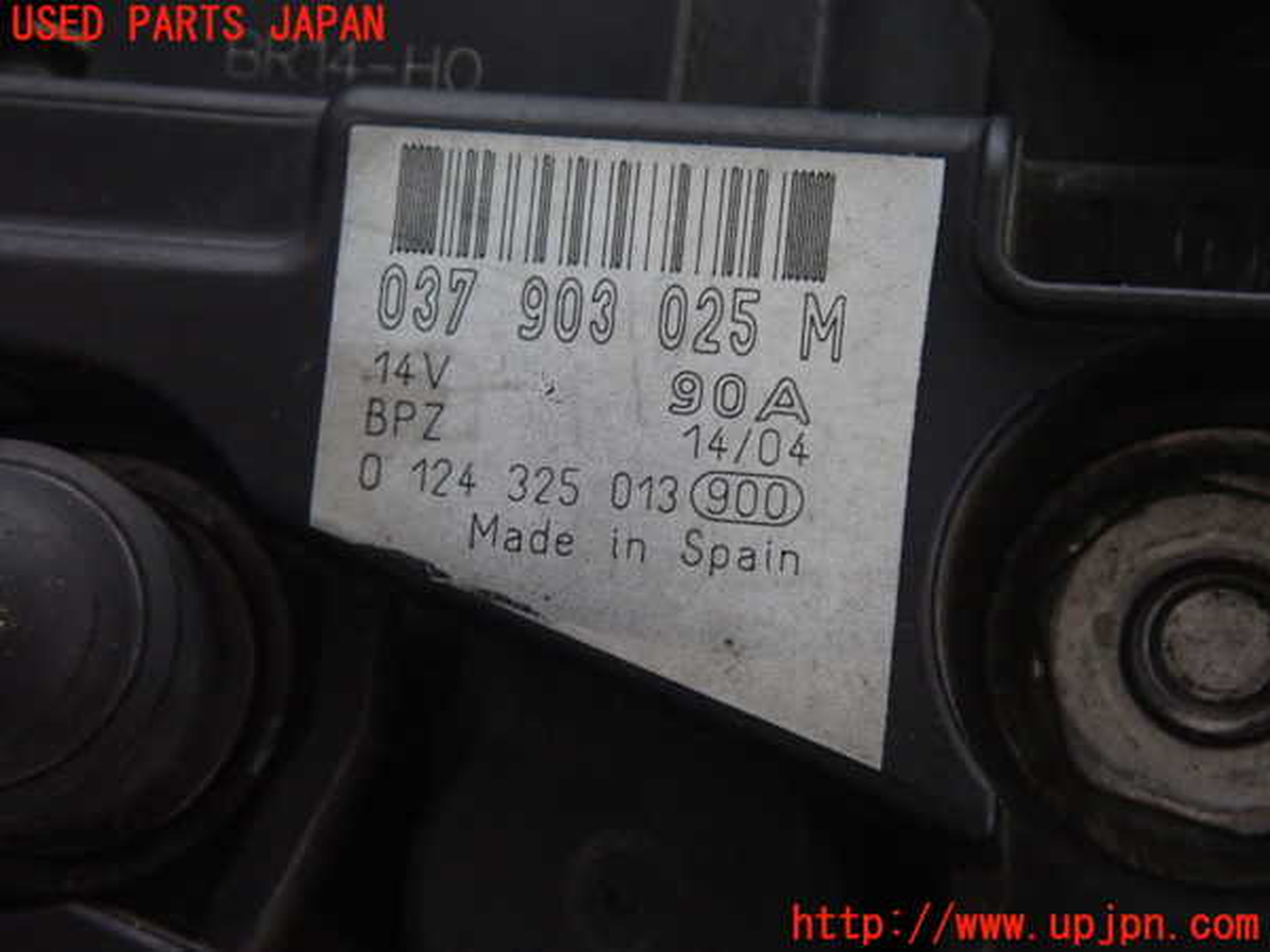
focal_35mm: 30
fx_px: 1101
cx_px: 635
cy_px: 476
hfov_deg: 60.0
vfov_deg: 46.8
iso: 800
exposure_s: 1/50
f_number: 4.9
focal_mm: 5.4
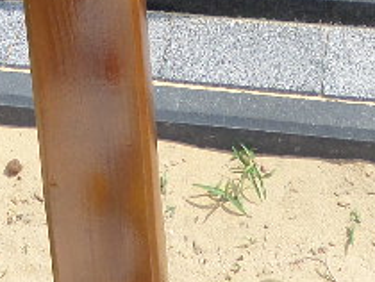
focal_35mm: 117
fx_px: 1269
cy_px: -384
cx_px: 61
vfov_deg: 10.9
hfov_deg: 16.7
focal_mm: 4.3
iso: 80
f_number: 3.1
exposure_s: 1/750
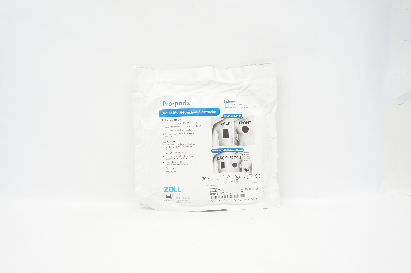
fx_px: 308
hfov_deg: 67.4
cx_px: 206
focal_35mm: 27
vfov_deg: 47.8
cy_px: 136
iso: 400
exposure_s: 1/80
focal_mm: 18
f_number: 4
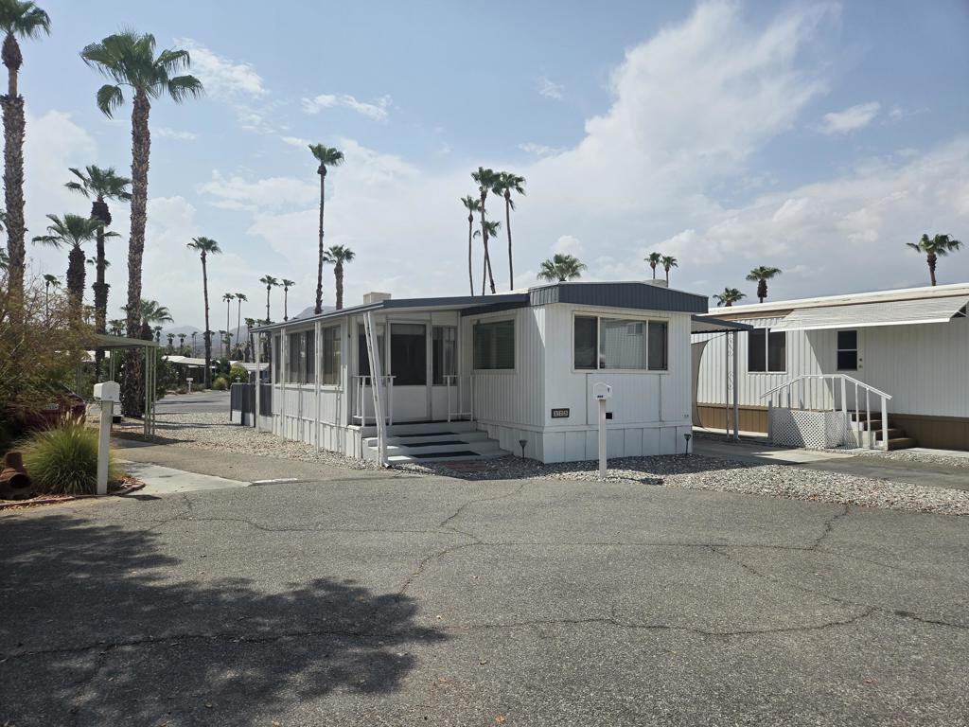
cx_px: 484
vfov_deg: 58.9
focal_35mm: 23
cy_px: 364
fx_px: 644
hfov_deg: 73.9
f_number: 1.8
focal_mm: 5.4
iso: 80
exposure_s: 1/7075
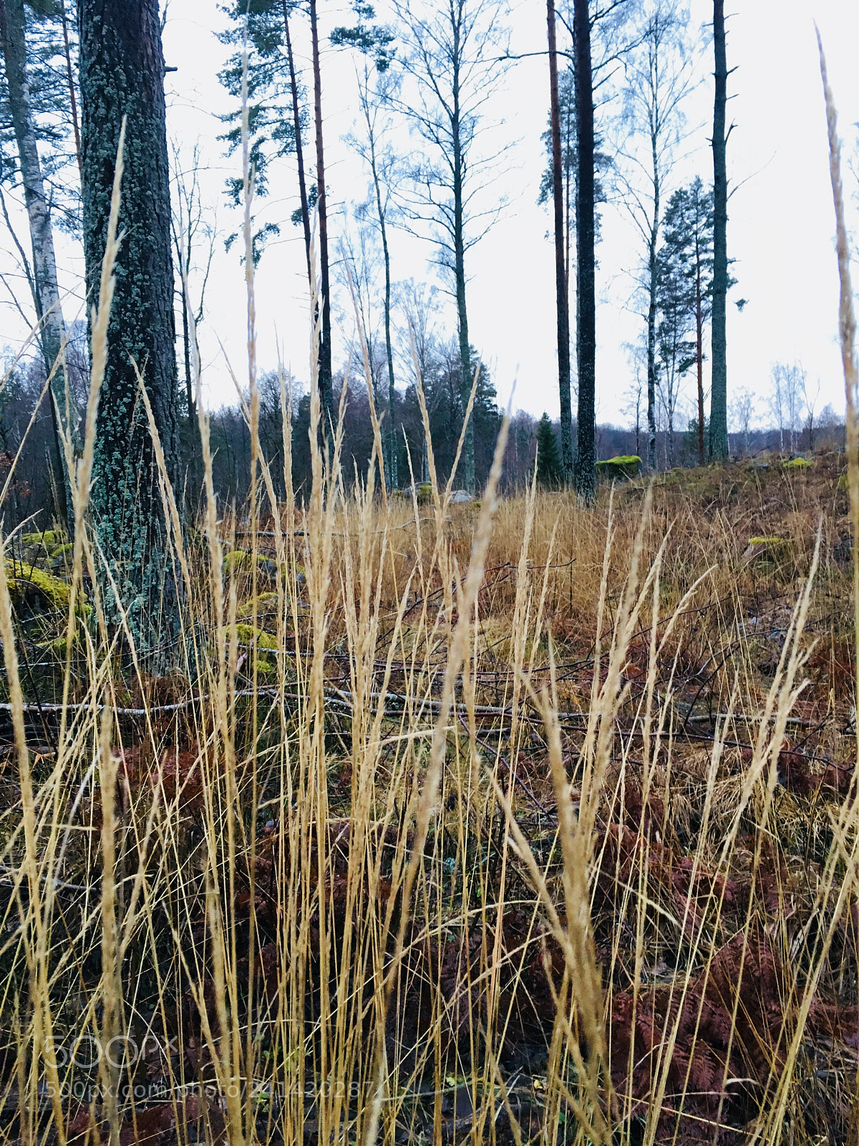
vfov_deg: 61.7
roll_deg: +1.4
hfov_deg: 48.2
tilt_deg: -7.9
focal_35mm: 29
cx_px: 430
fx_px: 960
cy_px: 573
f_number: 2.2
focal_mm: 4.15
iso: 125
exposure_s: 1/33
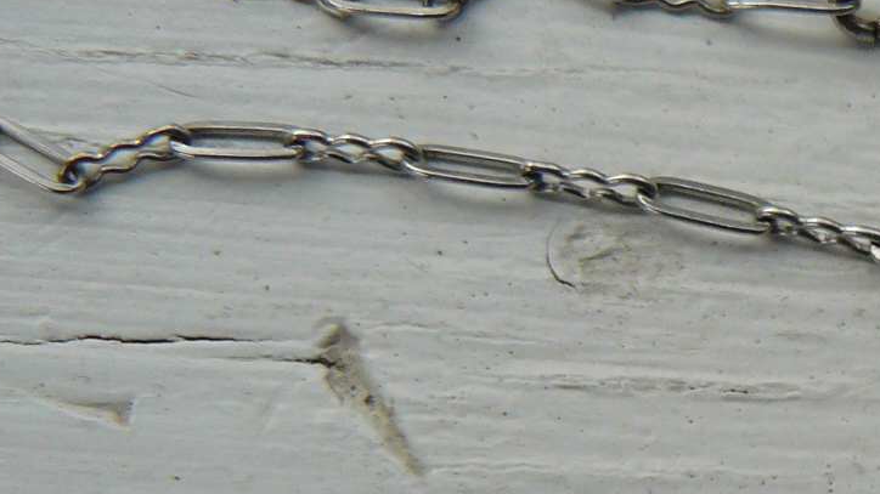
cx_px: 1031
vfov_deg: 10.8
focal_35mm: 111
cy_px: 475
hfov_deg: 18.4
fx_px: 2590
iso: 100
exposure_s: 1/640
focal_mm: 6
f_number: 2.8
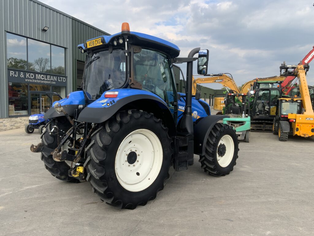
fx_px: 263
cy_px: 118
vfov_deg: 48.2
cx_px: 157
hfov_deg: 61.7
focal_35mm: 29
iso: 16
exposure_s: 1/816
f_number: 1.8
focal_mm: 3
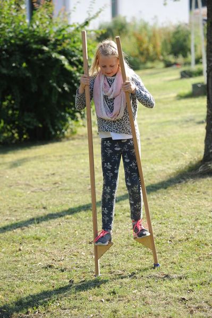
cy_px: 159
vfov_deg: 15.2
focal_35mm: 135
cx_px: 106
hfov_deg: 10.1
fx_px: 1194
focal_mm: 135
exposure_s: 1/1250
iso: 800
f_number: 5
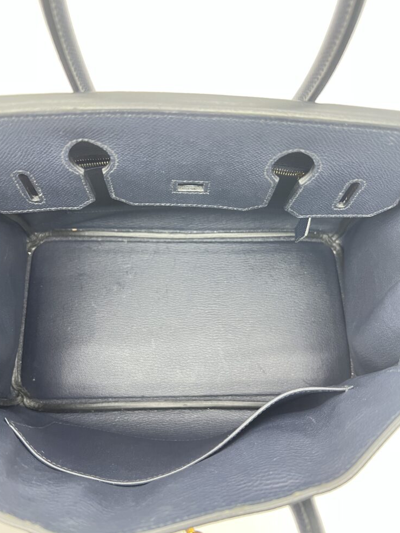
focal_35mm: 27
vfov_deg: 65.3
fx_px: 416
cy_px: 266
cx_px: 200
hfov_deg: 51.4
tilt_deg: -67.7
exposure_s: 1/50
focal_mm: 5.7
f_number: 1.5
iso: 250
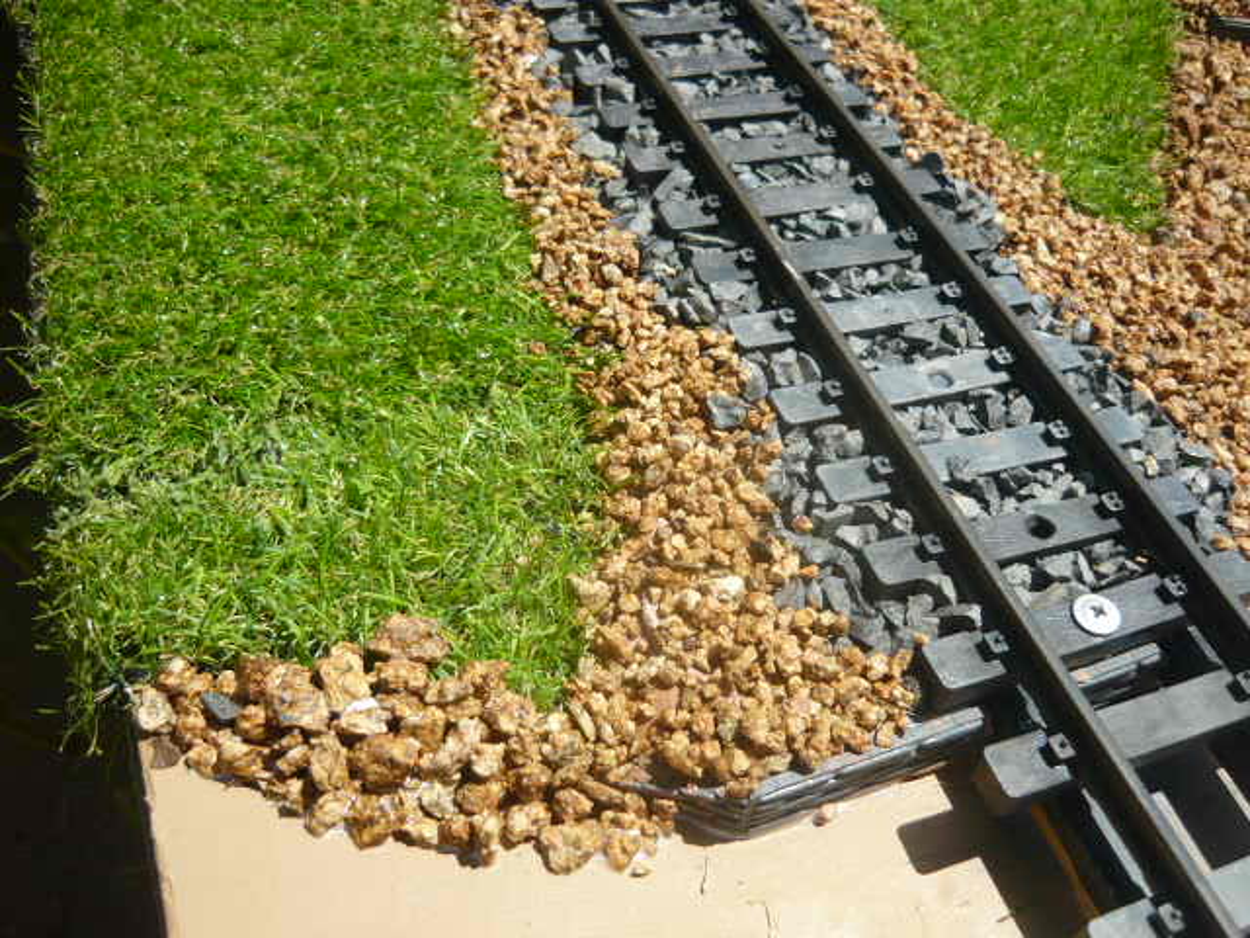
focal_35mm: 33
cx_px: 625
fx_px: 1192
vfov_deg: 42.9
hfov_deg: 55.4
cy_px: 469
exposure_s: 1/250
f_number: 8
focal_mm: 5.5
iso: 100
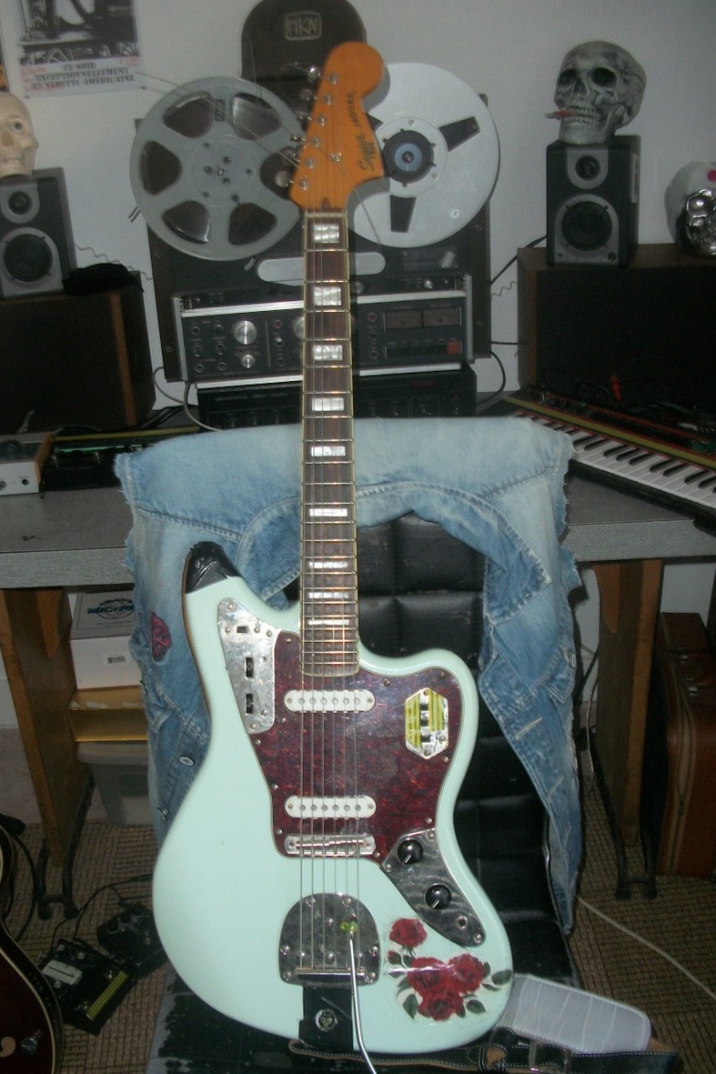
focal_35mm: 37
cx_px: 308
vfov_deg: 51.9
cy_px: 541
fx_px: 1104
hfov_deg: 35.9
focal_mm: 6.3
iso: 160
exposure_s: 1/30
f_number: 3.1
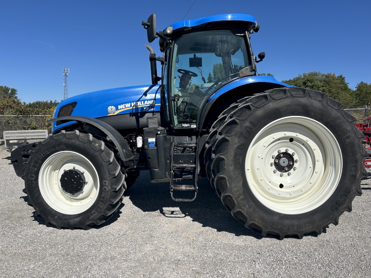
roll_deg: -1.4
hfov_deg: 67.3
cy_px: 139
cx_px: 186
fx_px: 279
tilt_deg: -3.7
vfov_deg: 53.1
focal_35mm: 26
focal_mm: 5.7
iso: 50
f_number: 1.5
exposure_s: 1/5882
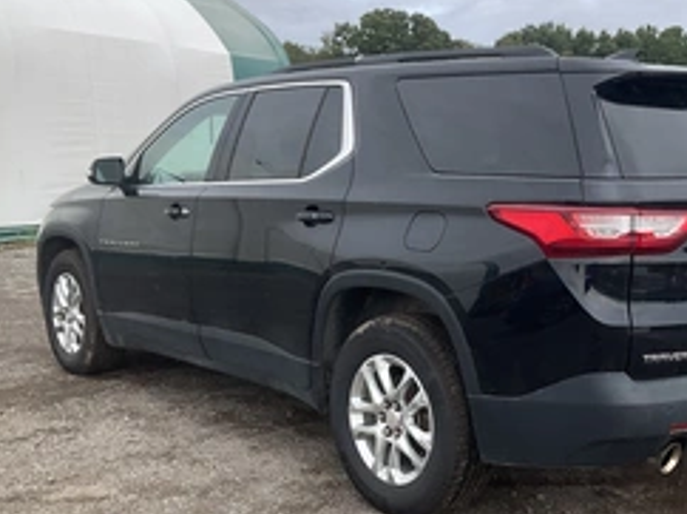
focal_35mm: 48
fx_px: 952
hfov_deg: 39.3
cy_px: 292
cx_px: 443
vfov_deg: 30.2
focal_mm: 3
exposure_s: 1/869
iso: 25
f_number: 1.8
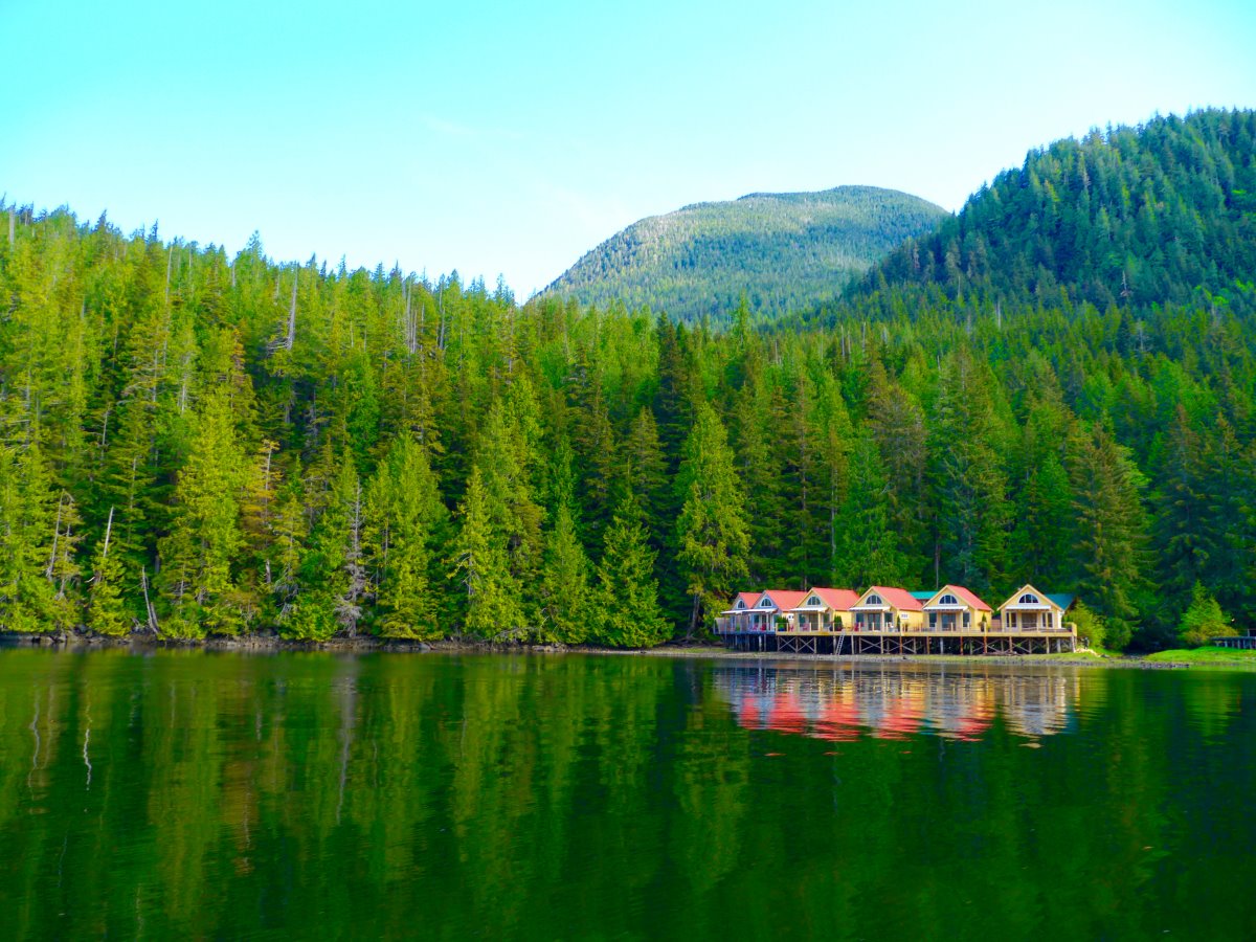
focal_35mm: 28
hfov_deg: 63.4
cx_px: 628
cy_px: 471
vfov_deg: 49.7
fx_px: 1016
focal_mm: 14
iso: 160
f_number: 5
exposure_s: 1/160
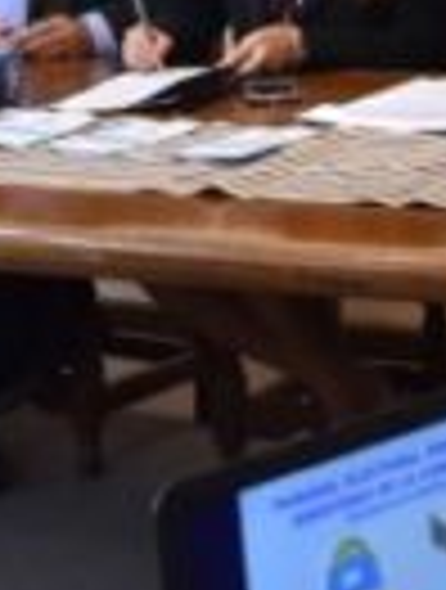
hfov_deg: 9.4
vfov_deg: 12.2
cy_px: -131
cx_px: 176
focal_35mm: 158
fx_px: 2701
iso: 800
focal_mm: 24
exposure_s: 1/40
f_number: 3.8
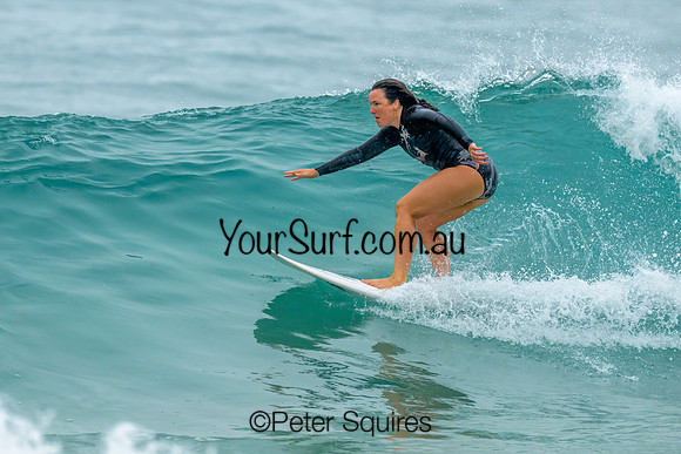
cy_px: 174
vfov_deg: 1.4
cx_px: 382
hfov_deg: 2.1
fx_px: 18676
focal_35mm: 987
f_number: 6.3
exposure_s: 1/2500
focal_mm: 800
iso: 1600
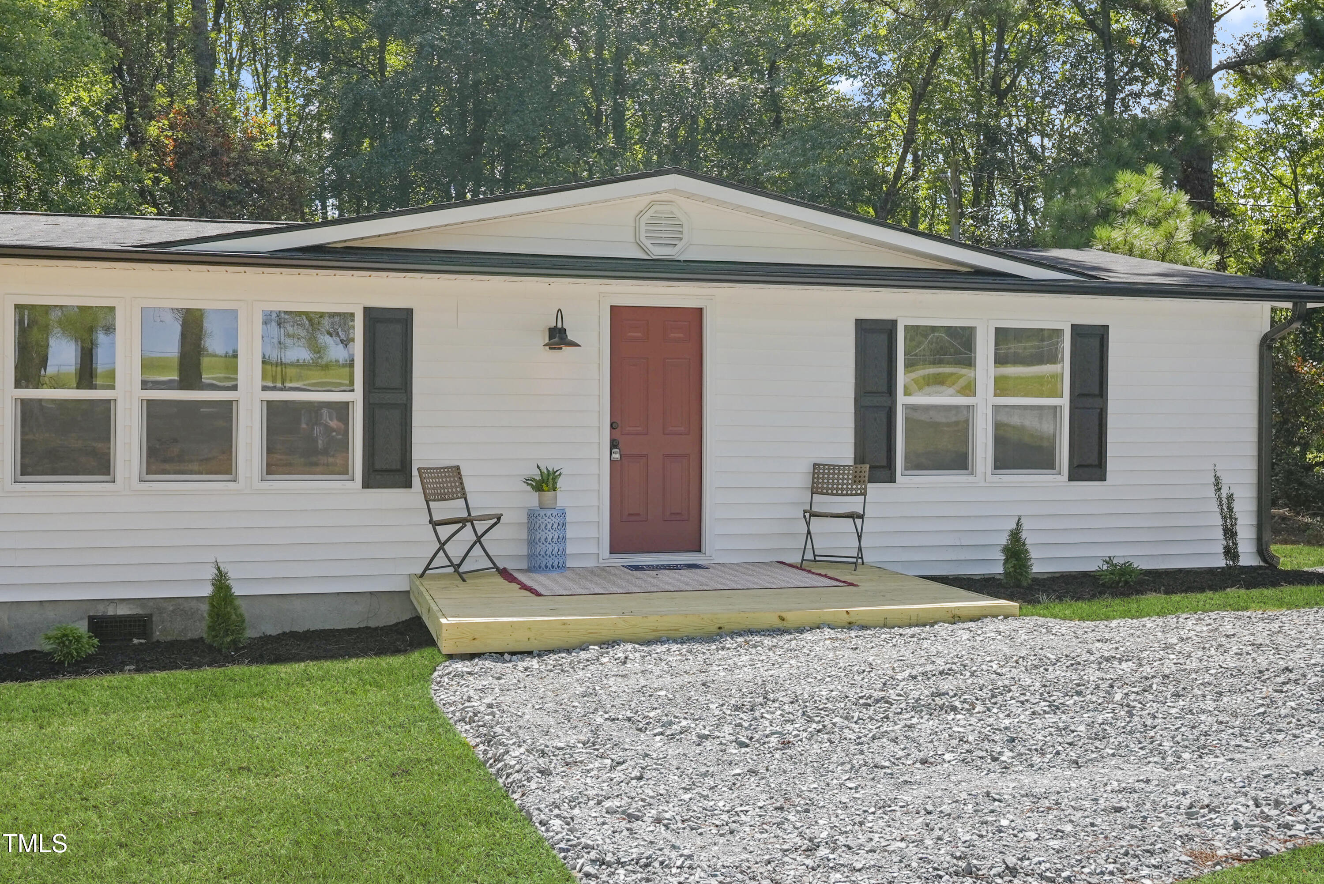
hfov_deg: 54.4
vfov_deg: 37.9
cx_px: 662
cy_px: 442
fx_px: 1288
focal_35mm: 35
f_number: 7.1
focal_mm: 35
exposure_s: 1/640
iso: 500
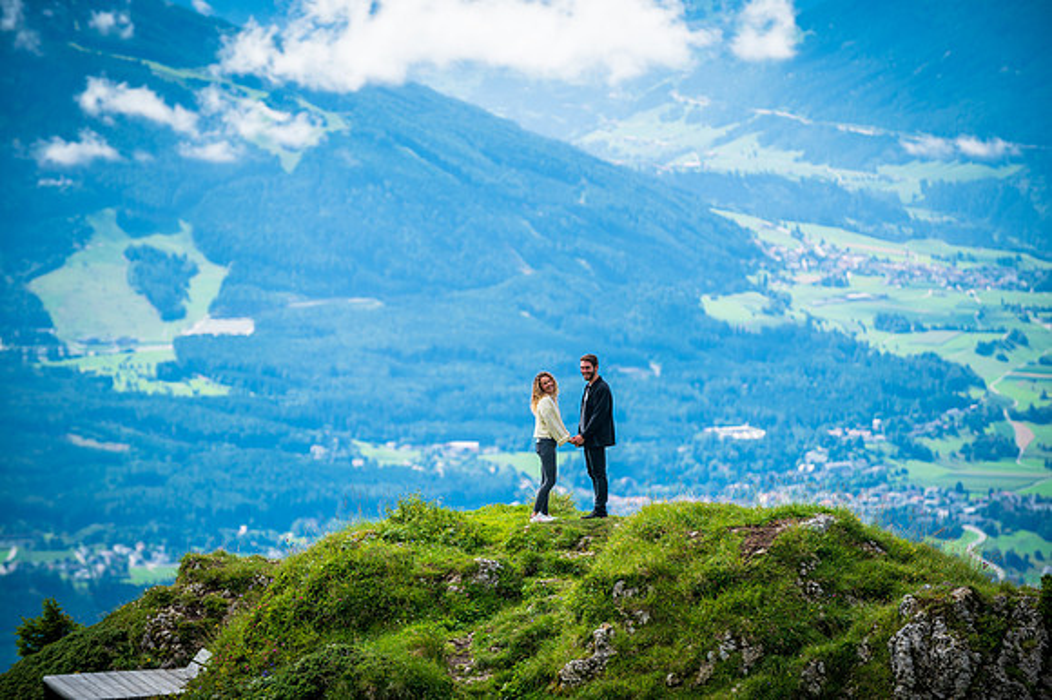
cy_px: 350
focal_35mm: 200
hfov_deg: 10.3
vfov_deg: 6.9
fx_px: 5841
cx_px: 526
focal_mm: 200
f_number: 4
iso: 100
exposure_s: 1/800
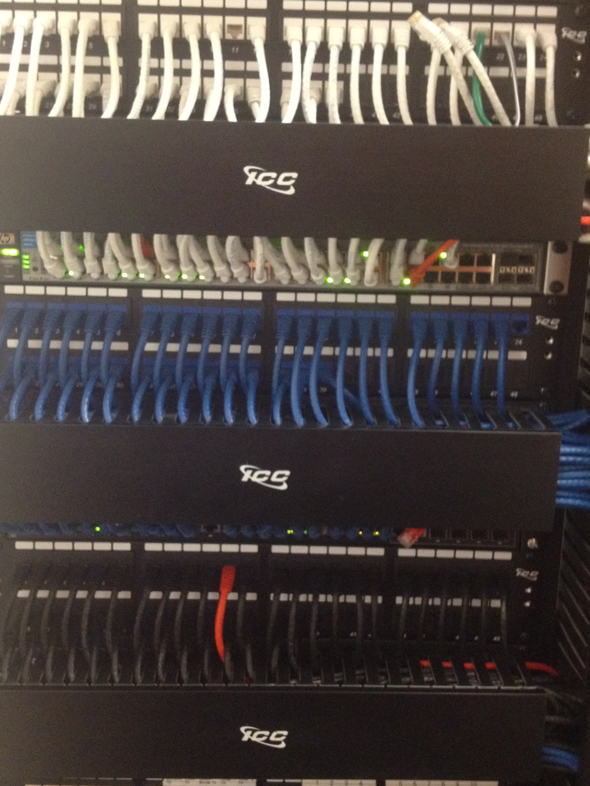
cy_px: 370
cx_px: 293
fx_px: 1023
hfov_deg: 32.2
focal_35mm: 45
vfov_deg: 42.1
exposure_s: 1/17
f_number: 2.4
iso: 400
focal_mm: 4.28
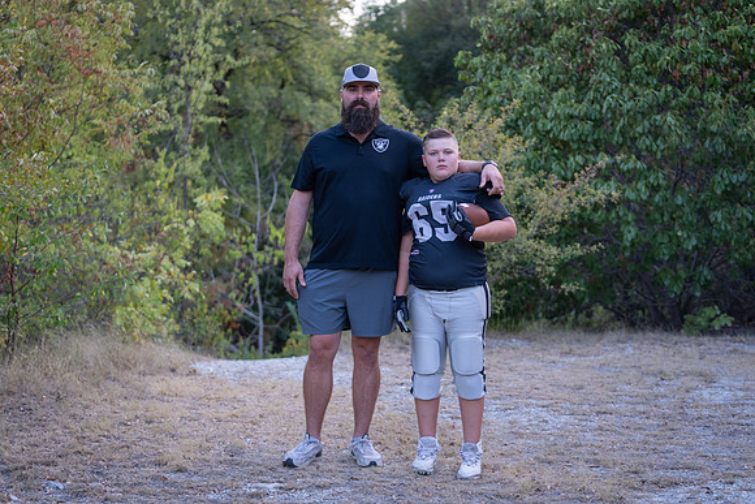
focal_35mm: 70
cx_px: 378
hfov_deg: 28.8
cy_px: 252
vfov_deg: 19.5
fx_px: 1468
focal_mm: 70
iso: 640
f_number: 2.8
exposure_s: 1/320
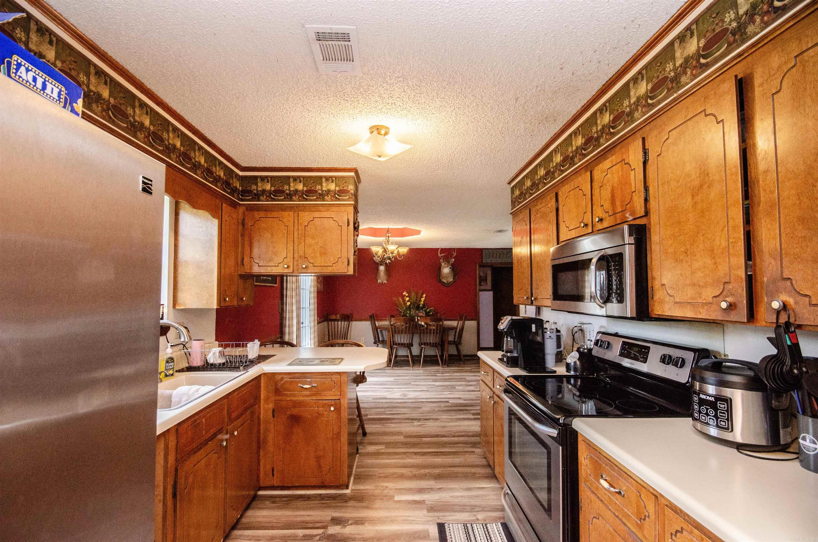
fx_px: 340
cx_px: 409
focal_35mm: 15
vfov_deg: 77.1
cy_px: 271
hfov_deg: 100.5
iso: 640
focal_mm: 10
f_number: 9
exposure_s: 1/60
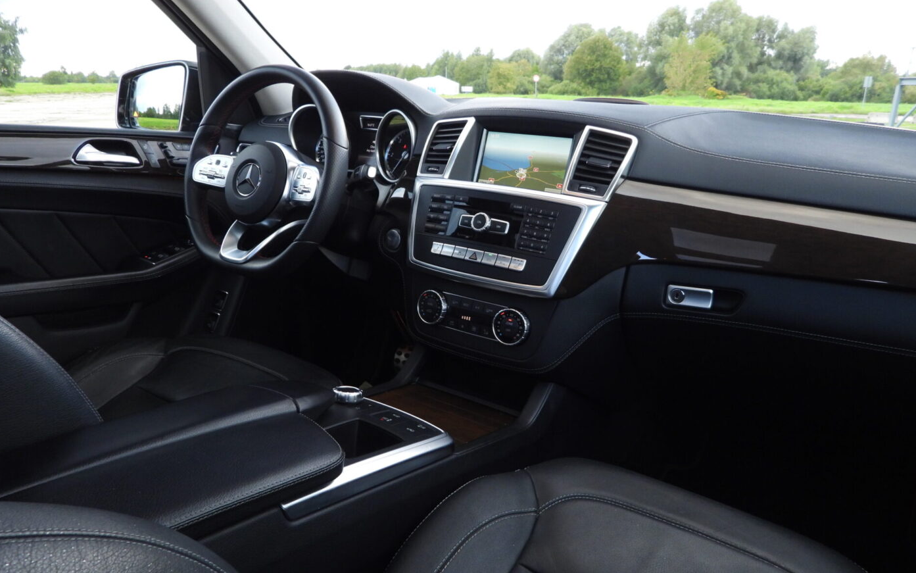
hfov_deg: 70.4
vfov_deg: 47.5
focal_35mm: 26
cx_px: 462
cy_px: 324
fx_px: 649
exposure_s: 1/30
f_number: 2.8
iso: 220
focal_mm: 4.3
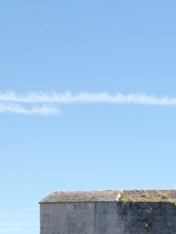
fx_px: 1036
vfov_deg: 12.1
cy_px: 381
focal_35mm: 153
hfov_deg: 9.4
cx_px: 269
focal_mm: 7.8
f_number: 4
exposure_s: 1/400
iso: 80
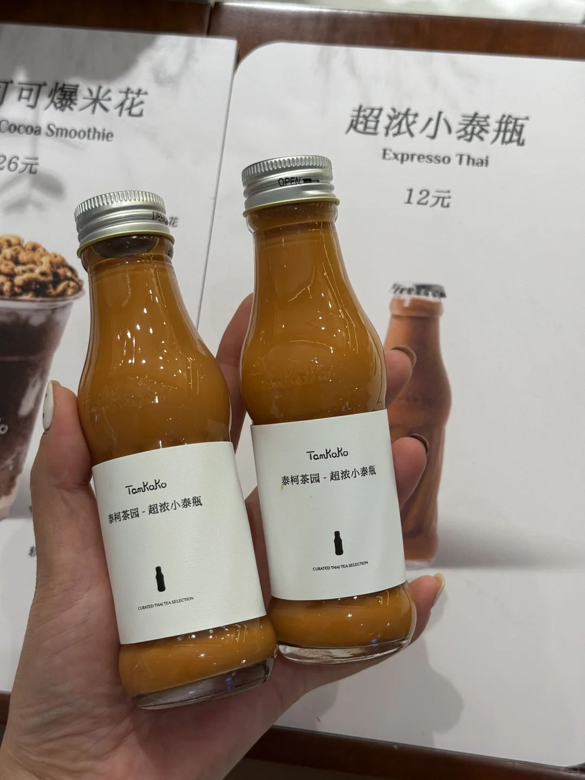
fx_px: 1082
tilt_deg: -48.2
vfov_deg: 39.7
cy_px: 390
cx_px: 292
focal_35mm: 48
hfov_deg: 30.3
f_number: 1.78
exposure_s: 1/169
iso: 50
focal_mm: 6.76
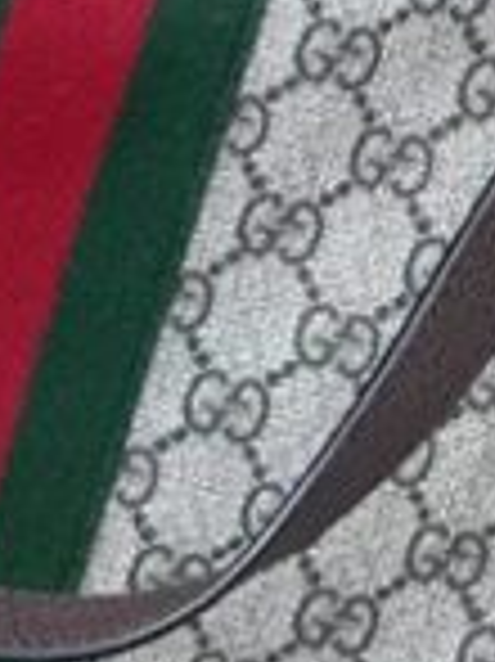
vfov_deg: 4.8
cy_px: -232
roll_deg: -18.6
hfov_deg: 3.6
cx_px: 4
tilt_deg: -8.3
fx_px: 7771
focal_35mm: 407
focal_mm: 7.5
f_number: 2.2
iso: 100
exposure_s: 1/121
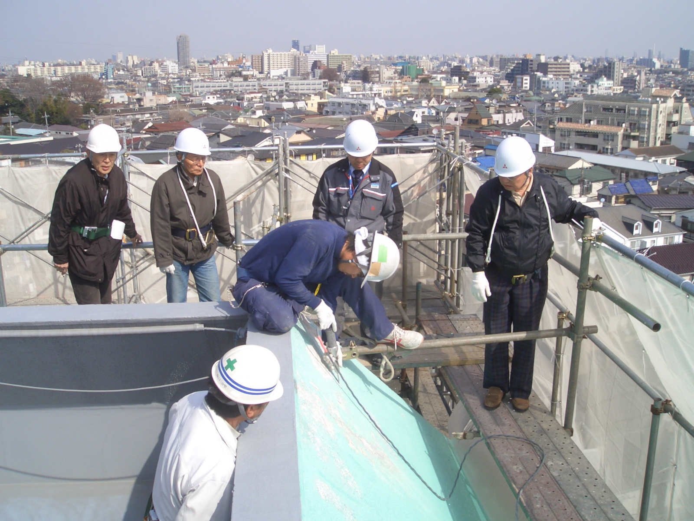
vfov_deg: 39.7
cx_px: 347
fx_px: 722
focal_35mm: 36
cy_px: 260
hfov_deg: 51.4
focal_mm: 4.8
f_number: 4
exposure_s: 1/500
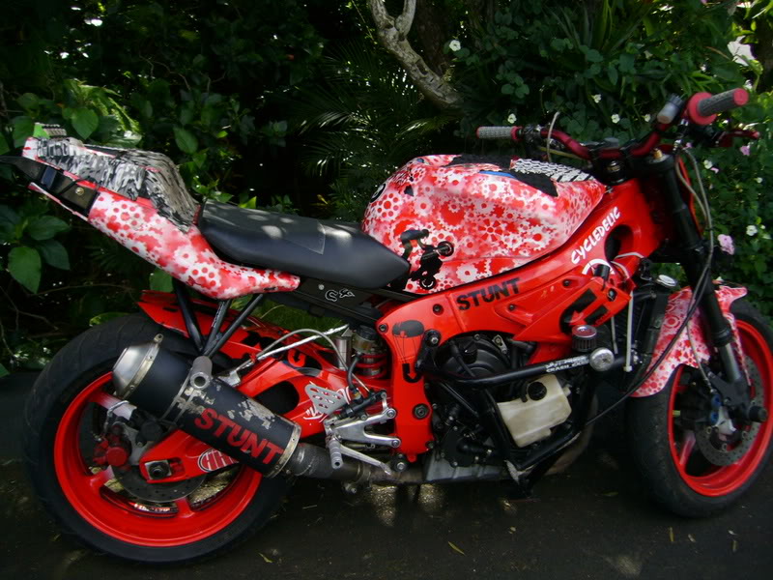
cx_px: 386
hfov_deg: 52.6
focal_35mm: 35
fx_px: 782
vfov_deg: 40.7
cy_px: 290
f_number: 2.8
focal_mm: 5.8
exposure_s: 1/320
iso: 80
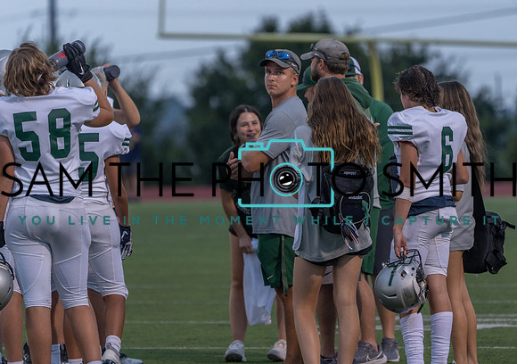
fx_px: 5736
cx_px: 273
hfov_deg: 5.2
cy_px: 182
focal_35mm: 393
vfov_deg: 3.6
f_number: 5.6
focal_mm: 358
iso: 1600
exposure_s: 1/500
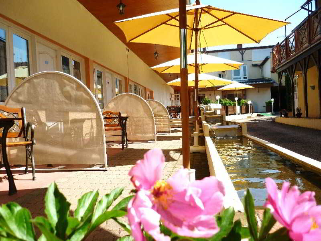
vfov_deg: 45.4
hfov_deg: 58.4
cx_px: 160
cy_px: 120
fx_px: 287
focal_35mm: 31
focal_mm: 5.5
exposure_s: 1/800
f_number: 2.8
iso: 80
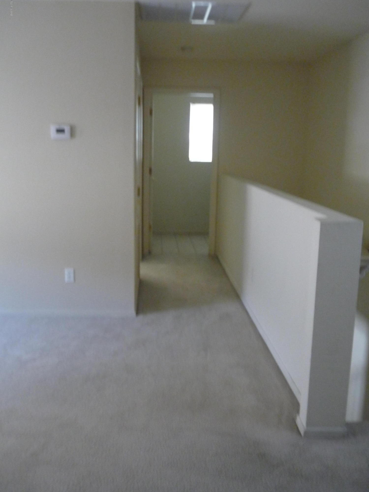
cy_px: 246
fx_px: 469
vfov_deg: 55.4
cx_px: 184
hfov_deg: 42.9
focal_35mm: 33
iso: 400
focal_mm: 5.5
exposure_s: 1/20
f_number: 2.8
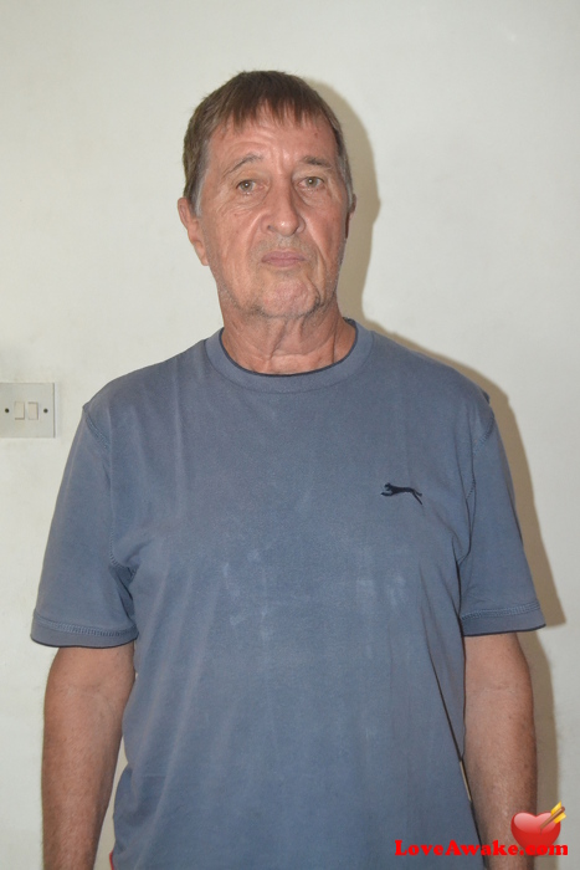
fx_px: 1268
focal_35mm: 52
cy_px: 435
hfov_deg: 25.8
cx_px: 290
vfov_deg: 37.8
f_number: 5
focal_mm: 35
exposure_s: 1/60
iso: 3200
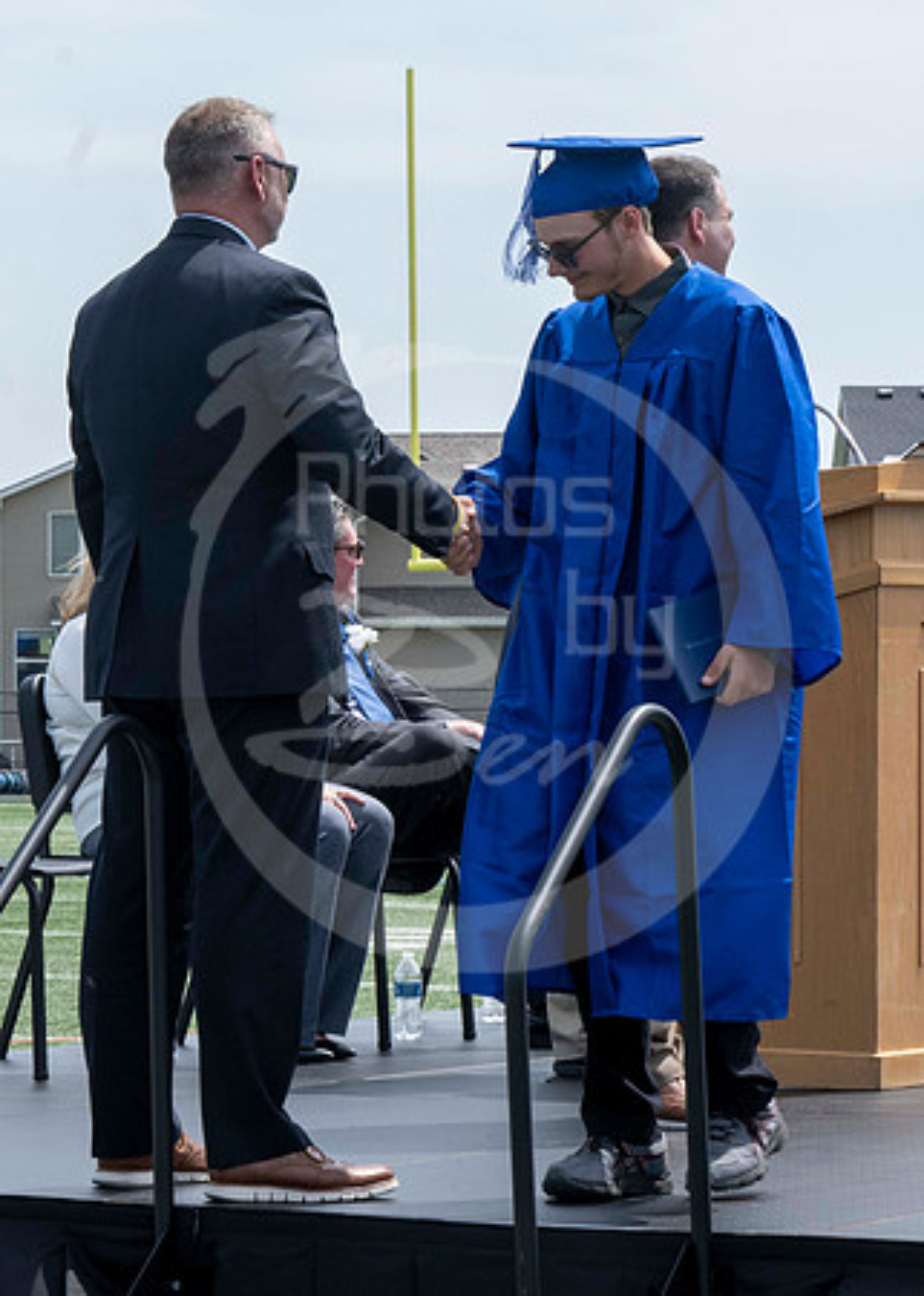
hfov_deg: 8.8
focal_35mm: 163
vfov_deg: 12.3
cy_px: 348
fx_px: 6003
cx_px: 161
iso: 200
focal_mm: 70
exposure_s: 1/250
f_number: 13
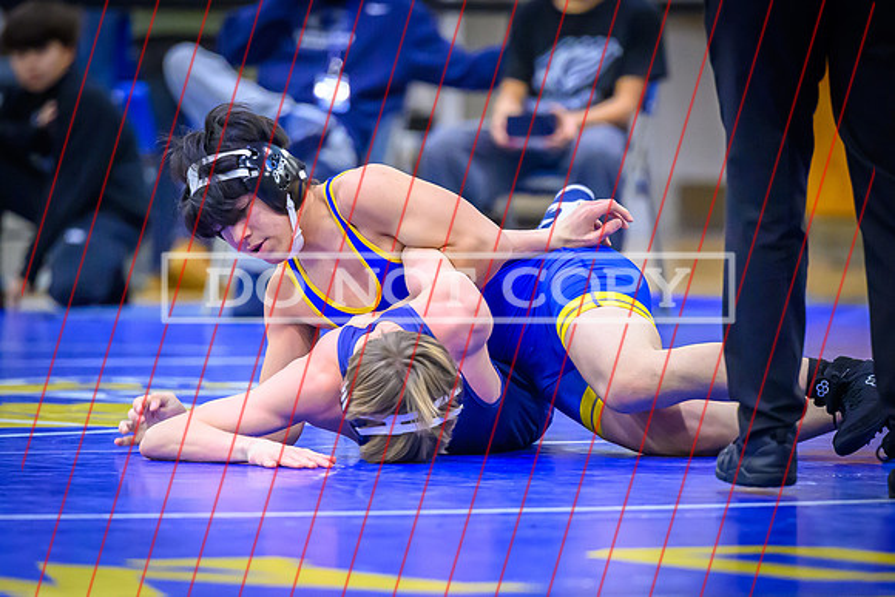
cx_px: 445
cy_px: 305
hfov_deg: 6.0
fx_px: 8529
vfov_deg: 4.0
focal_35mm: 343
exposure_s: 1/640
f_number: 2.8
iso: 6400
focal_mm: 200
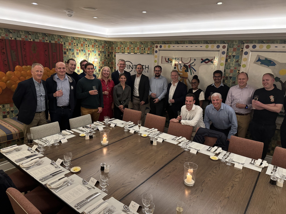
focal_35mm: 24
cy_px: 107
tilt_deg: -15.5
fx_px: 198
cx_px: 143
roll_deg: -2.5
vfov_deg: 56.8
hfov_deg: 71.6
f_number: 1.78
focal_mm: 6.76
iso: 640
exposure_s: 1/33
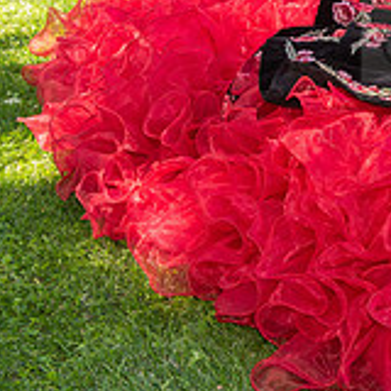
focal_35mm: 105
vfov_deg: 16.3
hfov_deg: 15.4
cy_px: 23
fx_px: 1342
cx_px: 574
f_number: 6.3
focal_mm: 34
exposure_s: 1/200
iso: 500
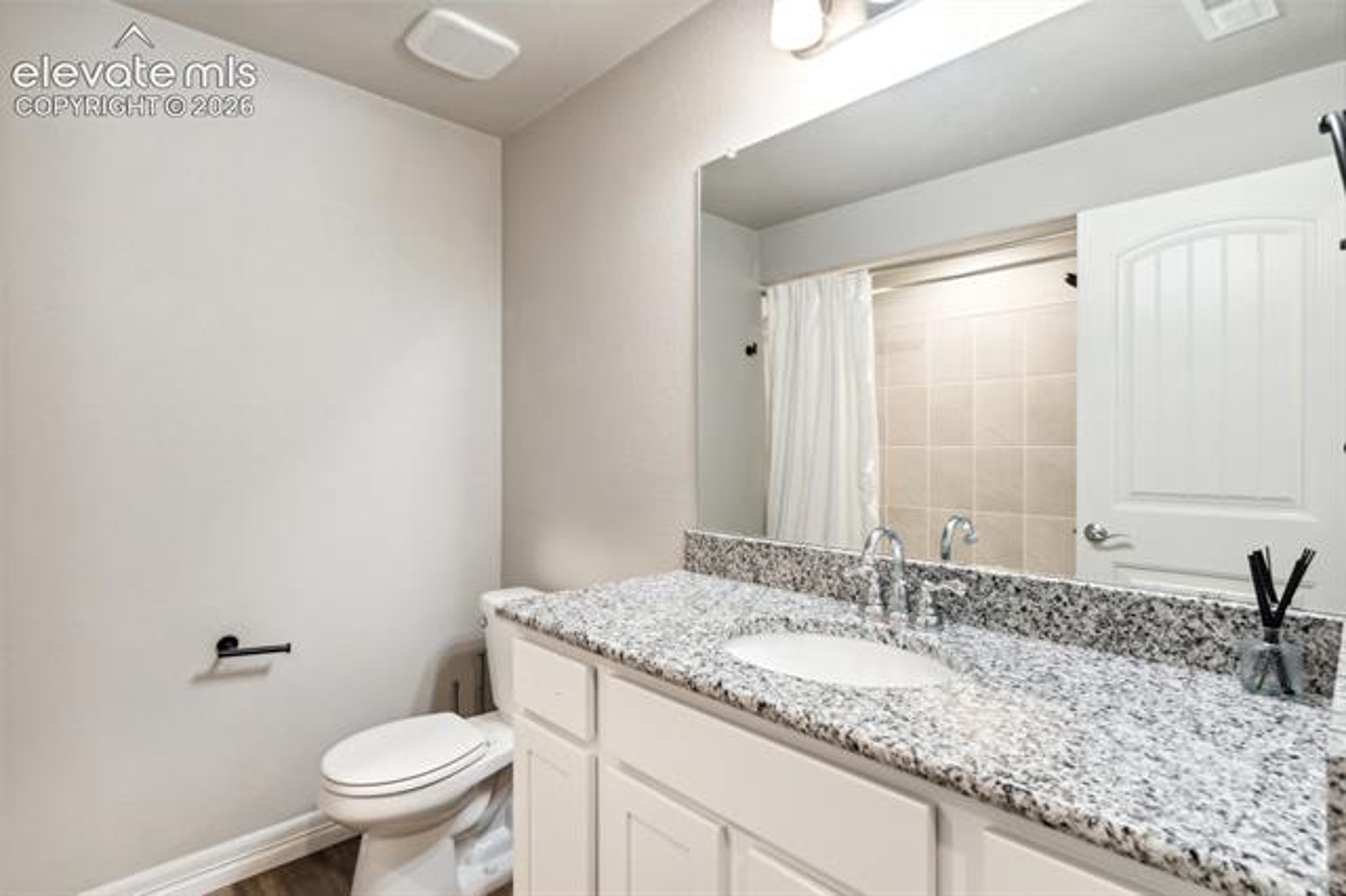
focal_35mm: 18
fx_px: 673
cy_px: 448
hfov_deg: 90.0
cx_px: 673
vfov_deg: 67.3
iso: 400
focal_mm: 18
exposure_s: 1/10
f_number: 8
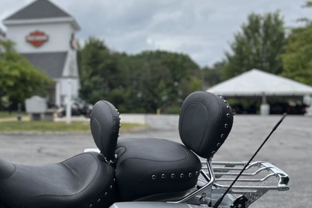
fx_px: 555
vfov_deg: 21.1
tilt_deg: -4.7
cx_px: -17
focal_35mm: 64
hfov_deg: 28.9
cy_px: 155
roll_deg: -0.8
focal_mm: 5.1
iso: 50
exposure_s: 1/2513
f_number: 1.6
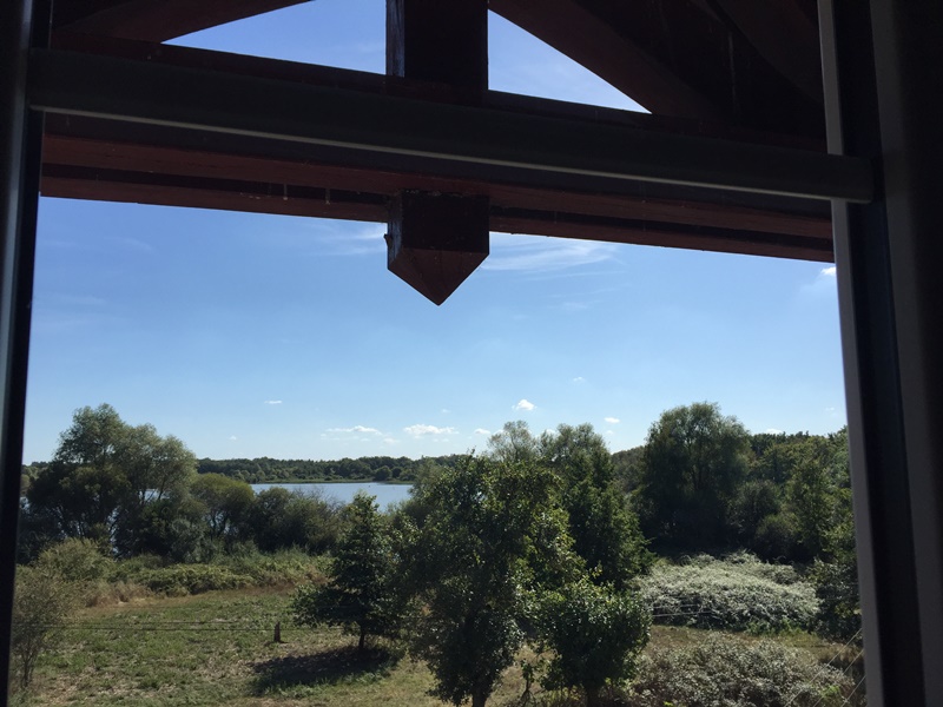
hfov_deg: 61.7
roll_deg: +0.1
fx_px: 790
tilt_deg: +6.7
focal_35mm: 29
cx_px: 472
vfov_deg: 48.2
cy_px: 354
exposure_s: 1/2083
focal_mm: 4.15
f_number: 2.2
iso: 32
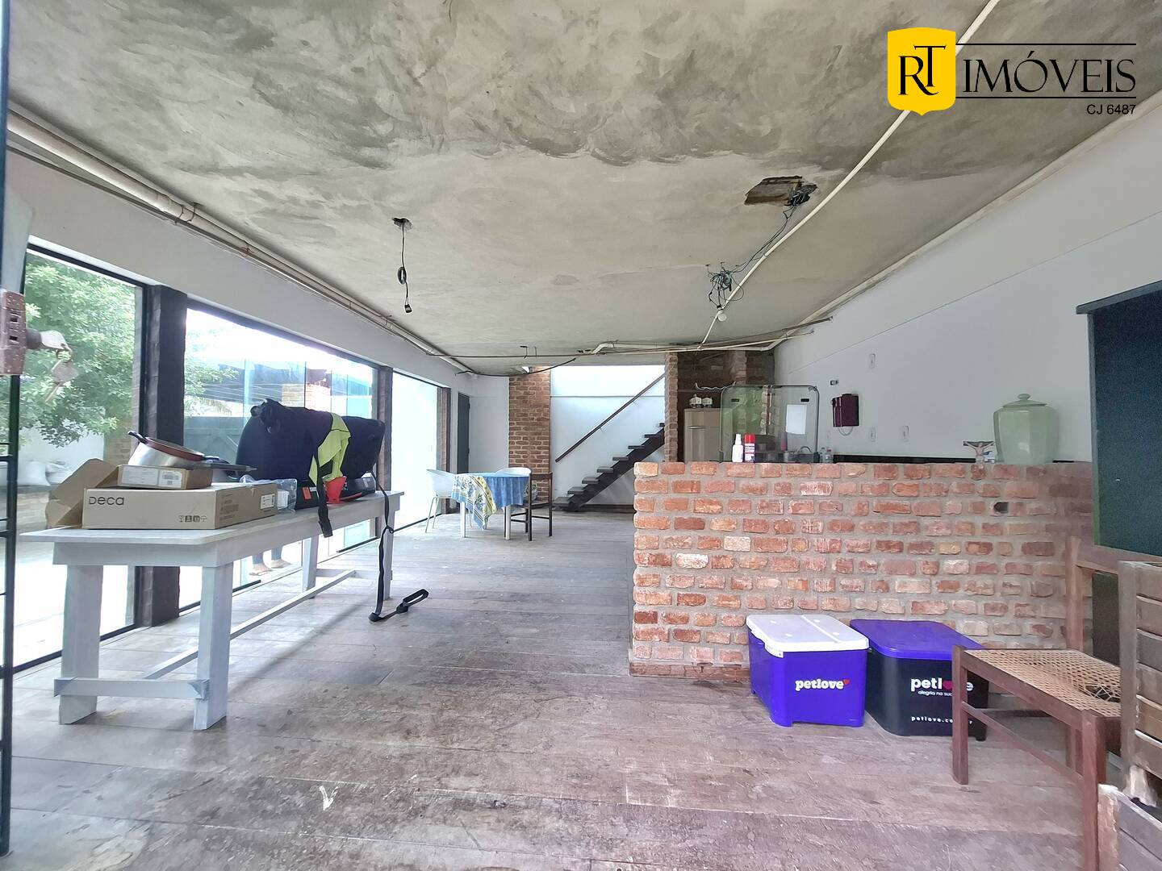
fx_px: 436
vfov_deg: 89.9
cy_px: 436
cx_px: 581
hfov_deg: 106.2
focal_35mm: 13
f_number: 2.2
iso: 40
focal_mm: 1.74
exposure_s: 1/60.2
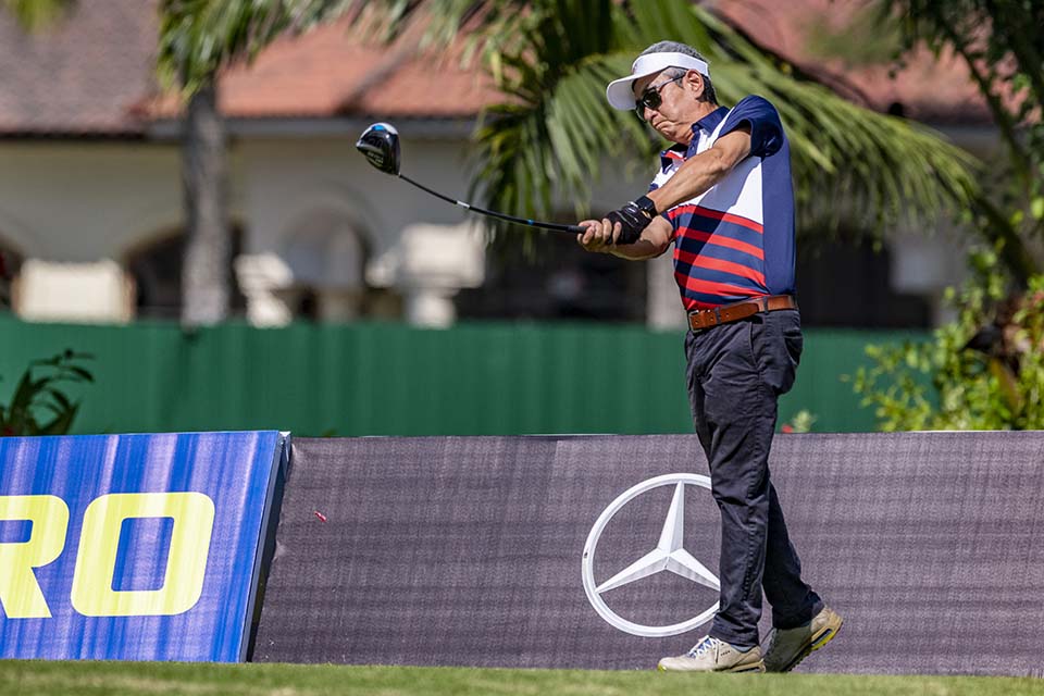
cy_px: 348
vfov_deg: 3.4
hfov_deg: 5.2
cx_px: 522
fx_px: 11599
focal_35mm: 400
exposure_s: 1/3200
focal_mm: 400
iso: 360
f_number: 5.6
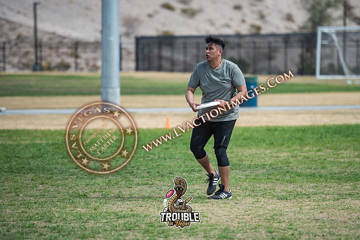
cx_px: 206
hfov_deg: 8.9
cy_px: 130
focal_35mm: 231
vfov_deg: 6.0
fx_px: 2308
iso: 160
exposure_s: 1/4000
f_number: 3.2
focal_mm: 200
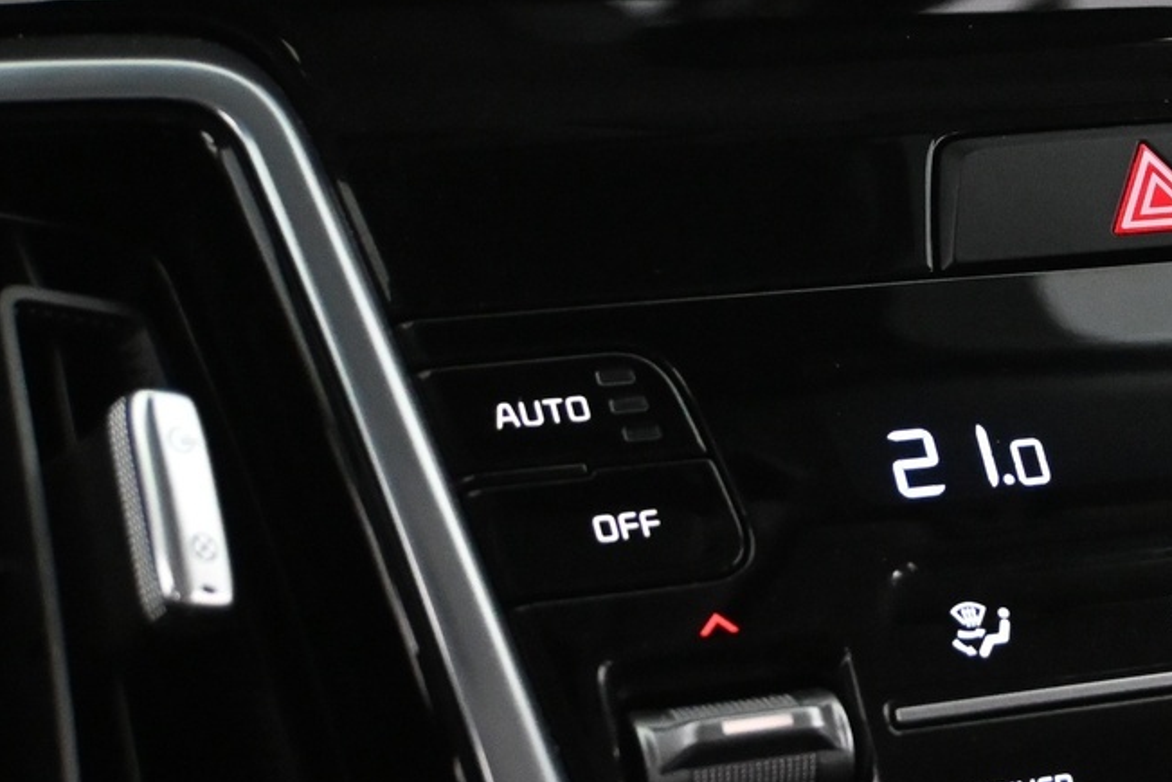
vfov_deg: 12.0
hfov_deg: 17.6
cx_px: 1109
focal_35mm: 114
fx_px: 3707
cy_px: 409
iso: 5600
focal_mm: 30.5
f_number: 4.8
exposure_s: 1/60
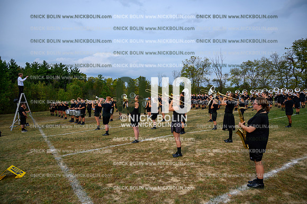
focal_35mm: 24
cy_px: 102
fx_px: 205
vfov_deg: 53.1
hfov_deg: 73.8
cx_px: 154
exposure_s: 1/1600
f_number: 4.5
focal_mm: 24
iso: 200
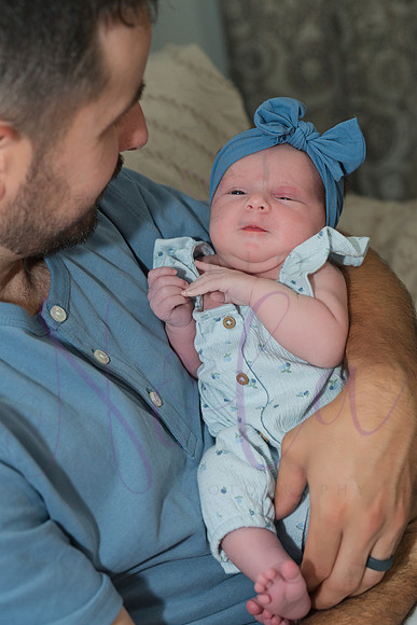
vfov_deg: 36.2
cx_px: 208
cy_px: 312
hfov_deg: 24.6
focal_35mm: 55
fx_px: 955
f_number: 4.5
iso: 800
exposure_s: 1/200
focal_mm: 55
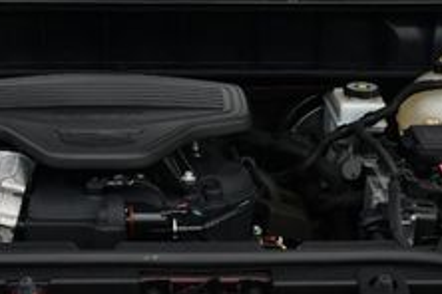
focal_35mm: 104
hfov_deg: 19.6
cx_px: 191
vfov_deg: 13.1
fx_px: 1277
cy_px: 264
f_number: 8
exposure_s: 1/250
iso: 160
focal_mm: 18
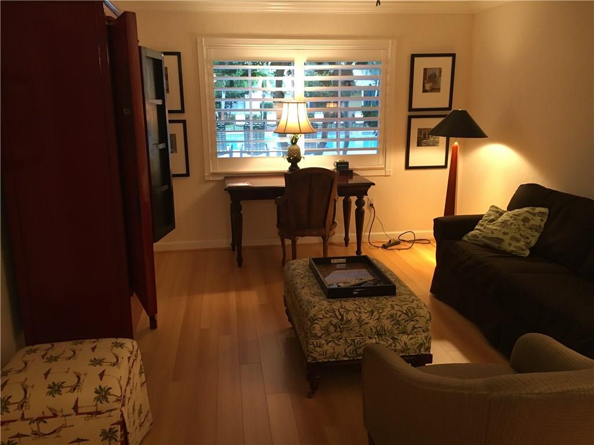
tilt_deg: -12.9
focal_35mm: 29
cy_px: 222
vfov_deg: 48.2
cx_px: 297
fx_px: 498
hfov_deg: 61.7
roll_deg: +0.9
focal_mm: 4.15
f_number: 2.2
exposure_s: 1/30
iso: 160
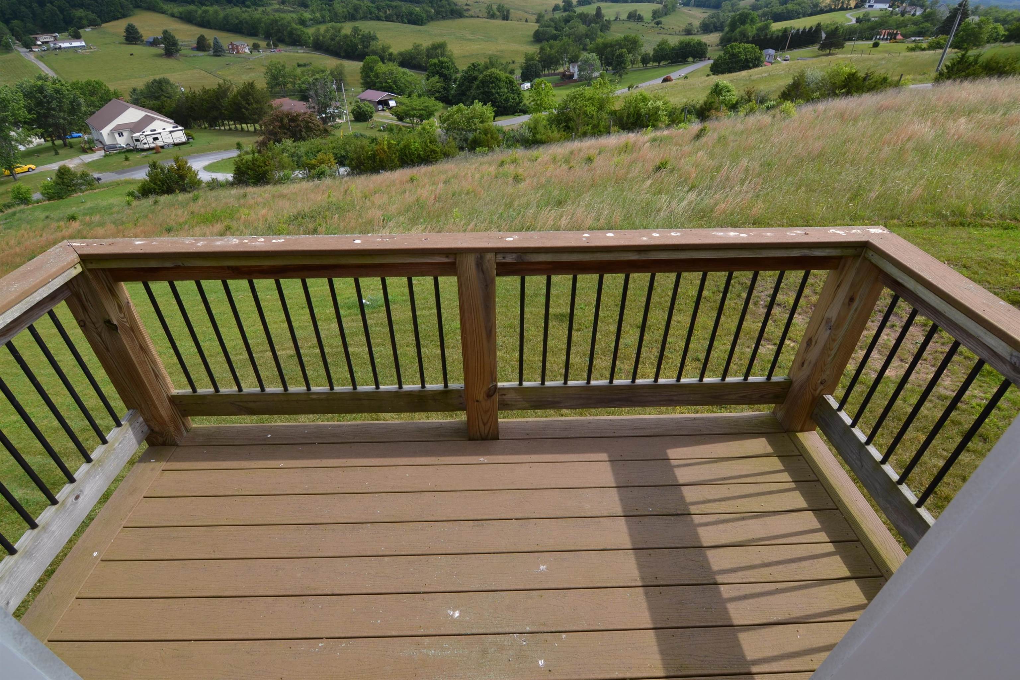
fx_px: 467
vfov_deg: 72.1
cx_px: 510
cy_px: 340
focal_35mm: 16
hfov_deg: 95.0
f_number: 7.1
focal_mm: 11
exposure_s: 1/200
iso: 100
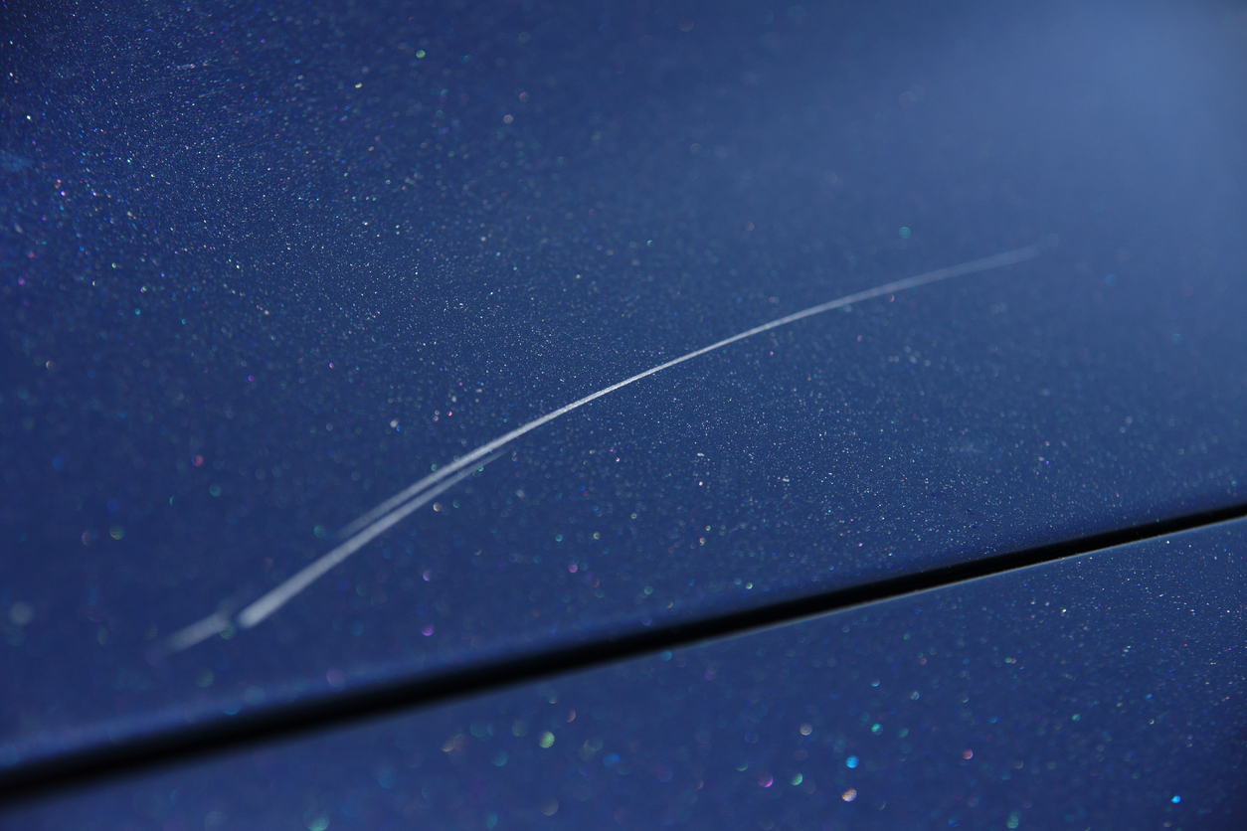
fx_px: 3637
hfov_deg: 19.5
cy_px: 416
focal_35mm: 105
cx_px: 624
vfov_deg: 13.0
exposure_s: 1/400
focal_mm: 70
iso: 100
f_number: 4.5
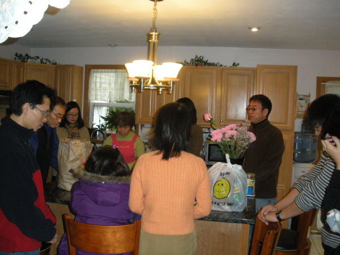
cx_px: 170
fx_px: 354
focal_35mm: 36
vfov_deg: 39.7
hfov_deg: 51.4
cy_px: 128
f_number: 3.5
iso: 286
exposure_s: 1/60
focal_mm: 6.3
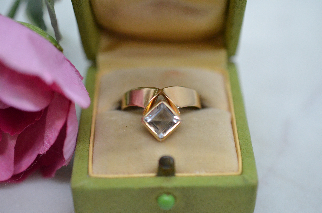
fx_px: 536
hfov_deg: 33.5
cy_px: 106
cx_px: 161
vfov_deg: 22.5
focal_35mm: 60
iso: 3200
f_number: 4
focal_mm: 40
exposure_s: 1/2500
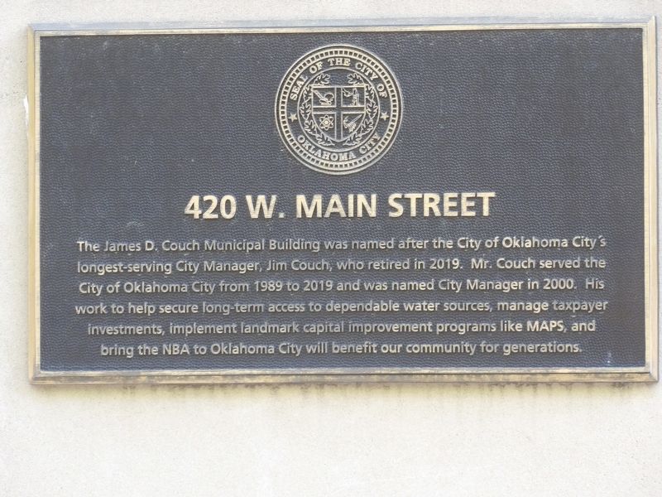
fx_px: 6942
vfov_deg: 4.1
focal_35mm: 363
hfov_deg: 5.5
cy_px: 248
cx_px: 331
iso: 302
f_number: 4.2
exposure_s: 1/50
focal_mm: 65.2
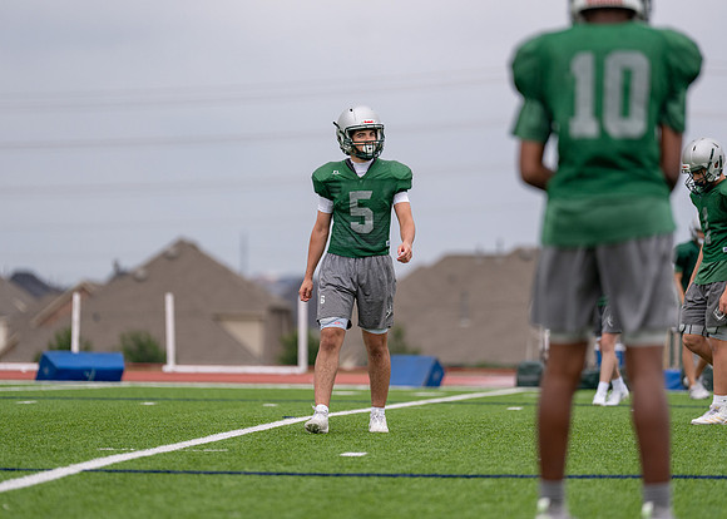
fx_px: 4476
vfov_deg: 6.6
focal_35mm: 217
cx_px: 364
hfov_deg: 9.3
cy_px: 260
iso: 200
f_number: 2.8
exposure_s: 1/3200
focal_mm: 200
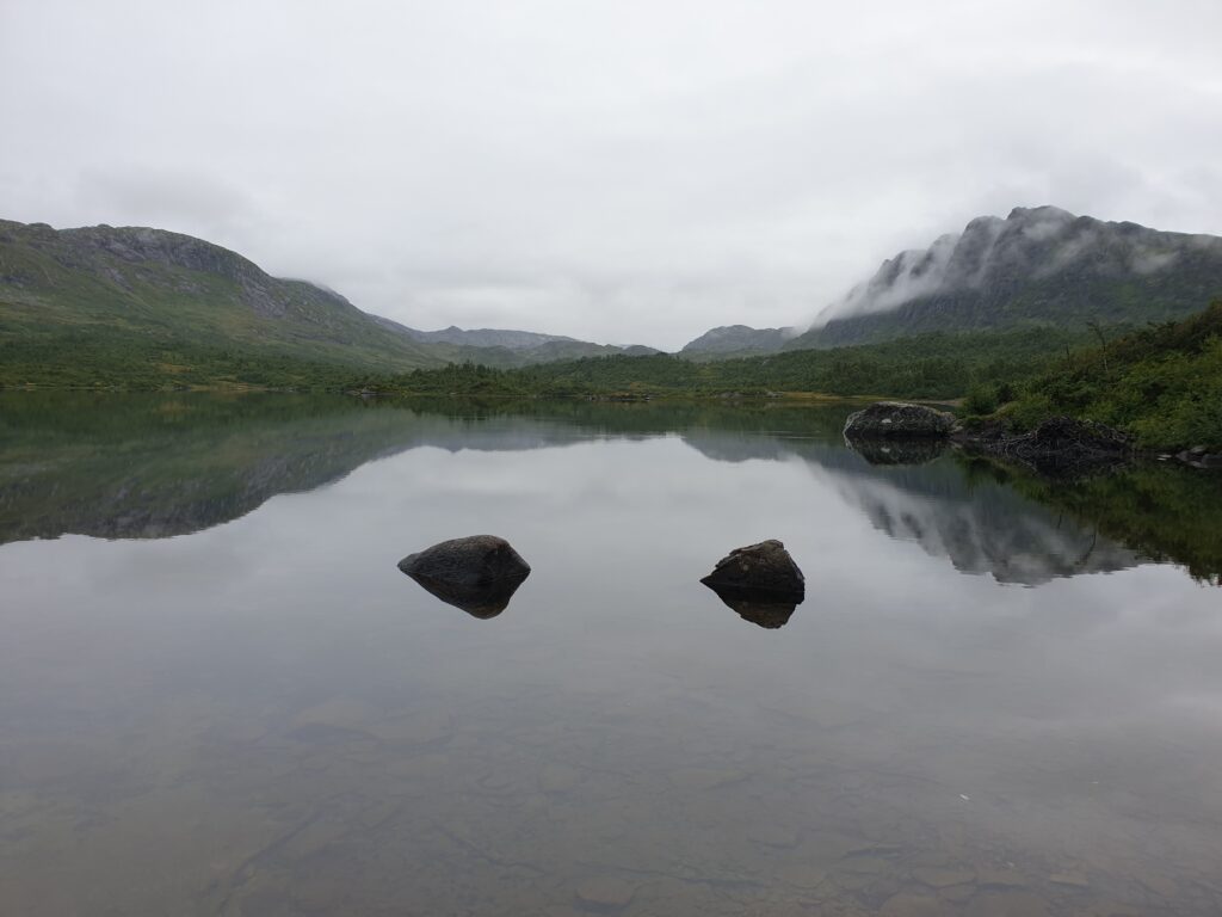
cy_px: 458
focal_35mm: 26
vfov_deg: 53.1
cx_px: 611
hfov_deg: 67.3
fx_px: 918
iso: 50
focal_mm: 4.3
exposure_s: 1/357
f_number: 2.4
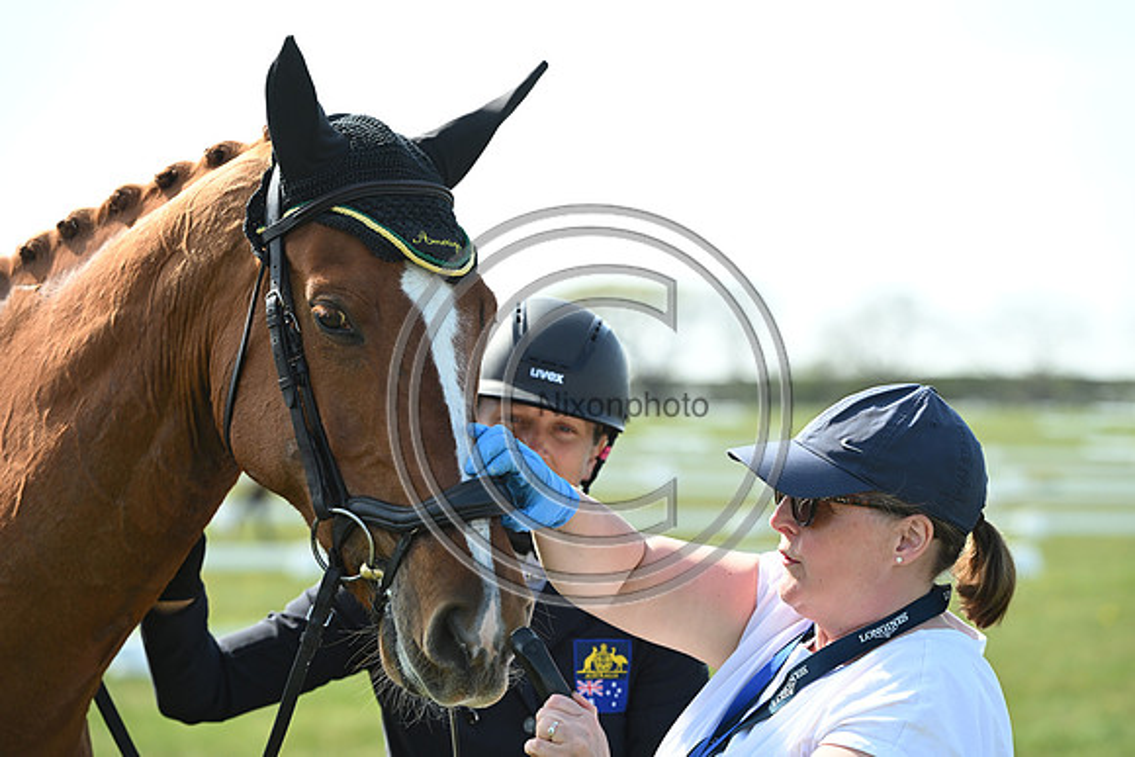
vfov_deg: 9.2
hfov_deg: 13.7
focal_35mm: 150
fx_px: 4730
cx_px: 568
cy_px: 378
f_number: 5
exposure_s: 1/1250
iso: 720
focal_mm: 150
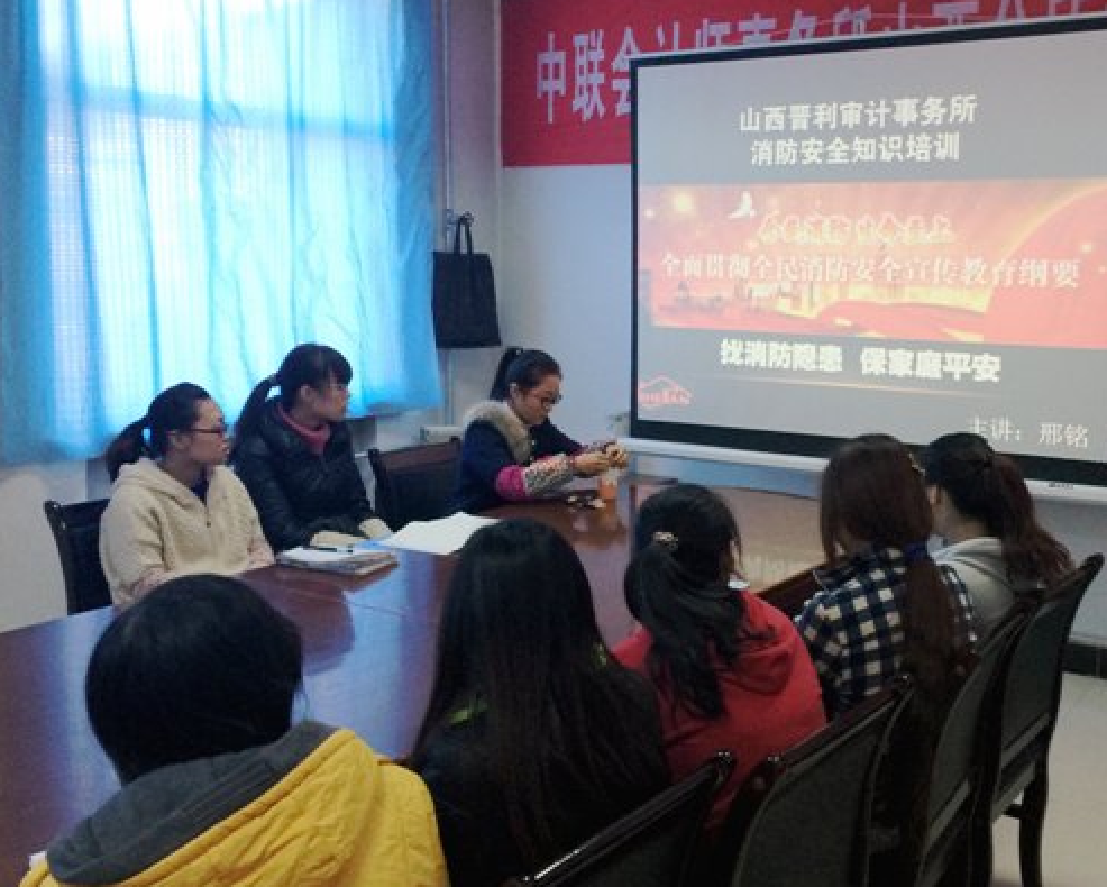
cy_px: 388
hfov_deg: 47.3
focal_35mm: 38
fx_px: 1246
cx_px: 714
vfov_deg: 39.1
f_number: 2.2
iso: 100
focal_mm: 4.12
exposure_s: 1/30
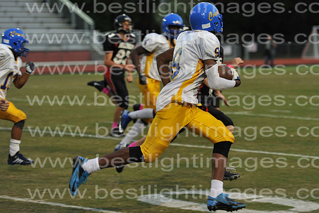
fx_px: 1390
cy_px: 85
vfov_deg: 8.7
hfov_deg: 13.1
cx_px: 187
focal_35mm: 157
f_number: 3.2
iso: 1600
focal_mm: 122
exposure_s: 1/400
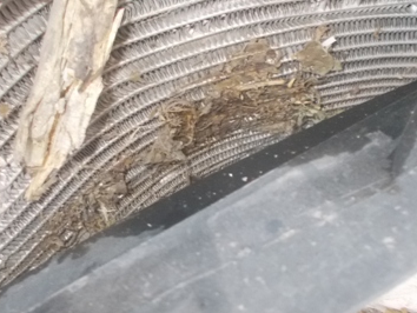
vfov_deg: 30.9
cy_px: 179
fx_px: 567
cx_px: 218
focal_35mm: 47
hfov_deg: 40.4
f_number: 3.2
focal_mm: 4.6
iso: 320
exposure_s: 1/25
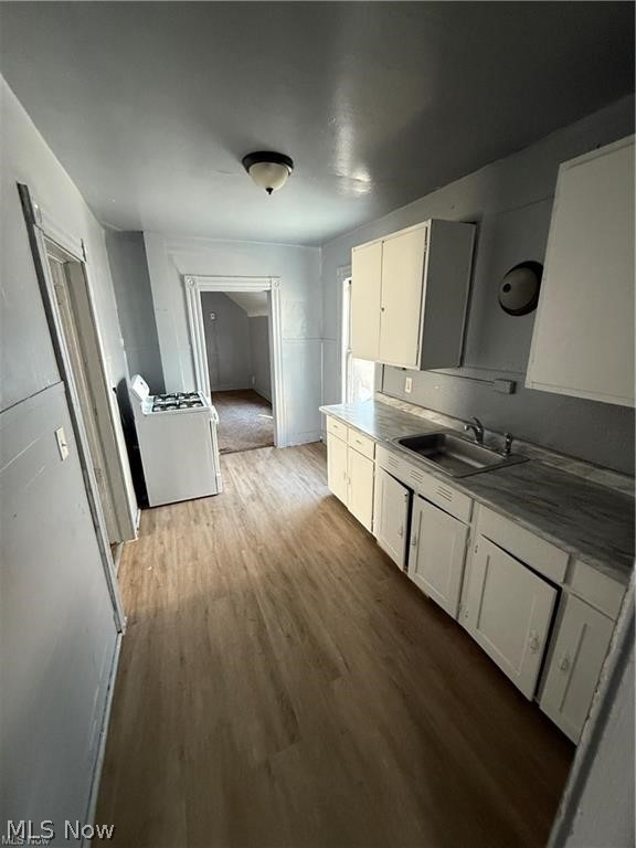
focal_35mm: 14
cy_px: 424
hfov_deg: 85.7
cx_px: 318
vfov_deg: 102.1
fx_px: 343
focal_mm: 2.22
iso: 640
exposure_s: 1/60
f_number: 2.2
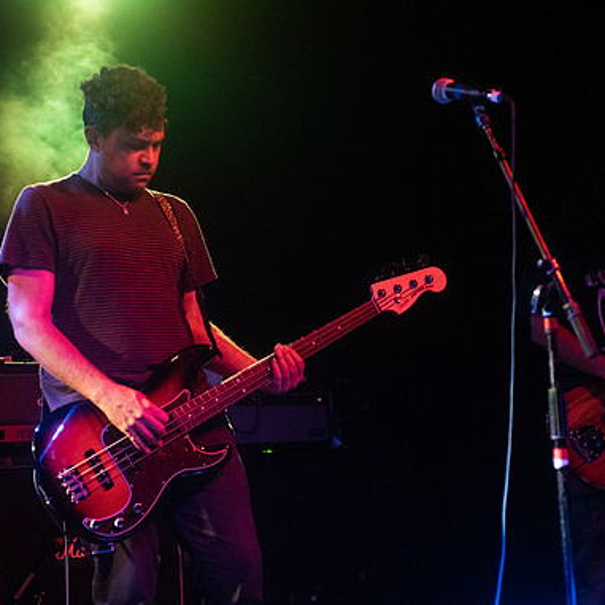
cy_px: 302
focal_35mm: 75
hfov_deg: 23.0
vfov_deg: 23.1
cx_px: 353
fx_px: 1483
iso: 3200
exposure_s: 1/320
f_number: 3.2
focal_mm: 58
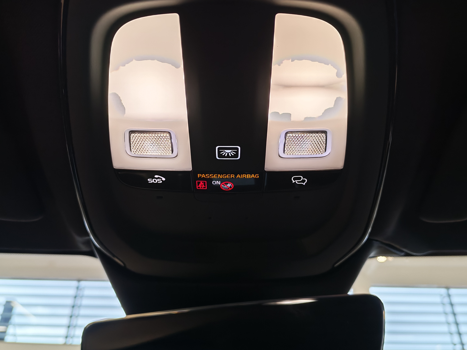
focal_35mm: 32
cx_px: 234
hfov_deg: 56.8
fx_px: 432
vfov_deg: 44.2
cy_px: 175
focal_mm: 6.12
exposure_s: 1/100
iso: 220
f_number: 1.9
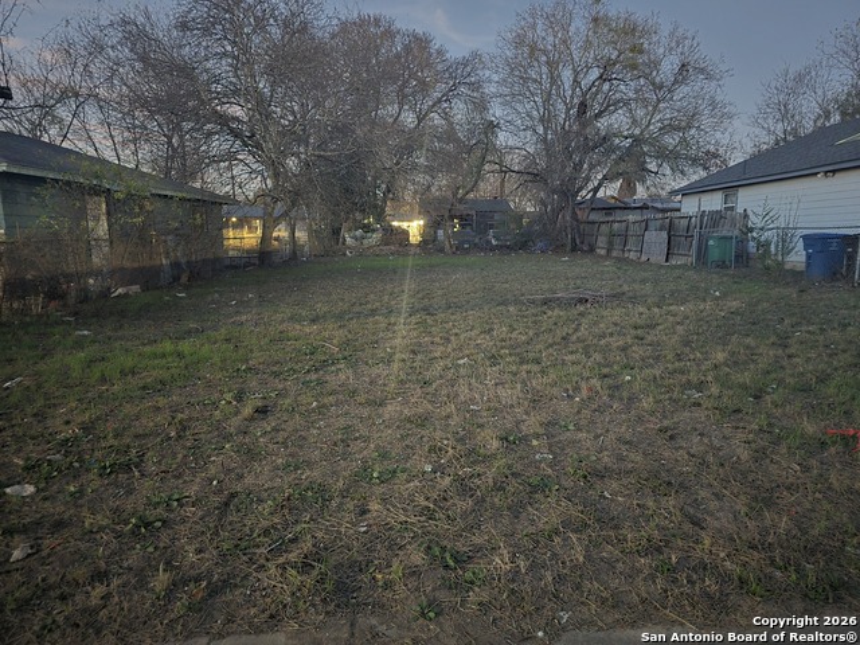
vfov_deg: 58.9
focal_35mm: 23
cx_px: 430
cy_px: 322
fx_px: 571
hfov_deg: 73.9
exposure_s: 1/4.5
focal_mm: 6.3
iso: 3200
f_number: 1.7
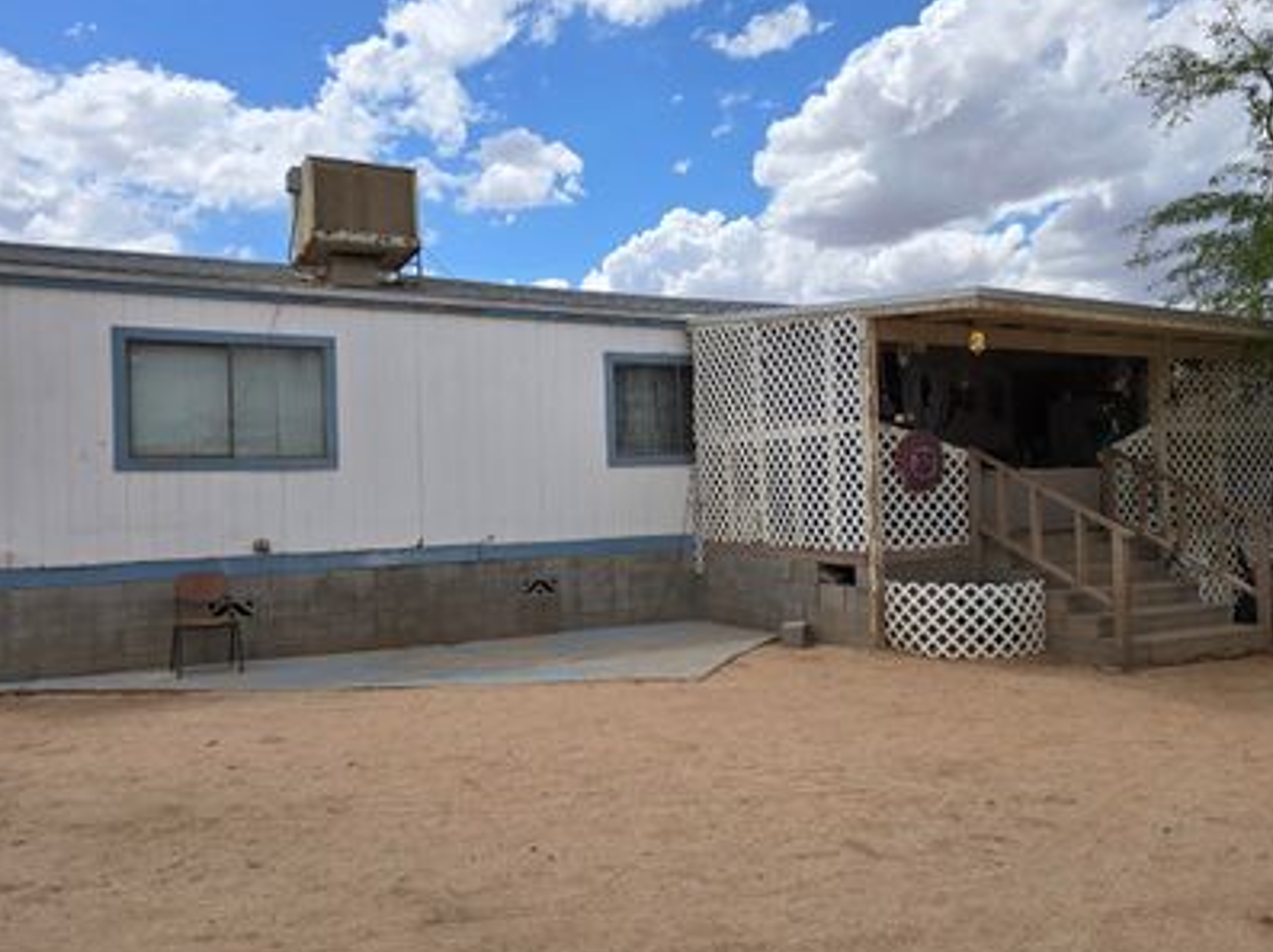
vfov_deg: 48.2
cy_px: 470
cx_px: 667
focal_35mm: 29
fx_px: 1066
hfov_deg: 61.7
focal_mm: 6.3
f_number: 1.7
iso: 12
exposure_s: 1/1202
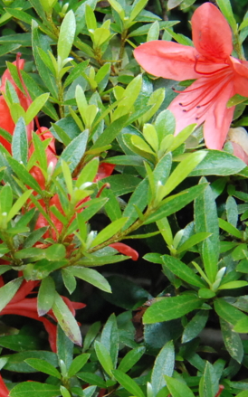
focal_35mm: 201
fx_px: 2176
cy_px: 201
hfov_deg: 6.5
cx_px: -9
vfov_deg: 10.4
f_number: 11
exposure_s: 1/200
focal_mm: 72
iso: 1600
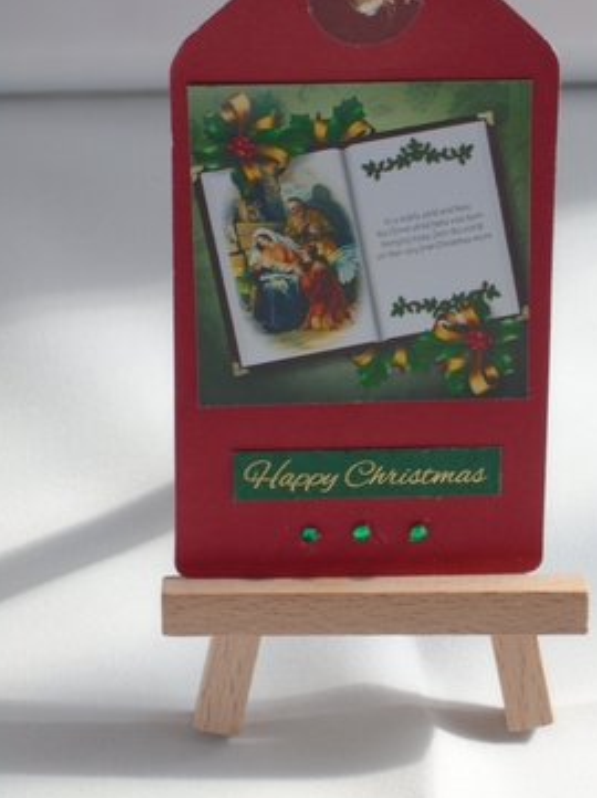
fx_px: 3133
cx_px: 364
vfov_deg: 14.5
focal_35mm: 136
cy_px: 316
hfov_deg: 10.9
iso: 100
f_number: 5.8
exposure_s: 1/200
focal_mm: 19.3
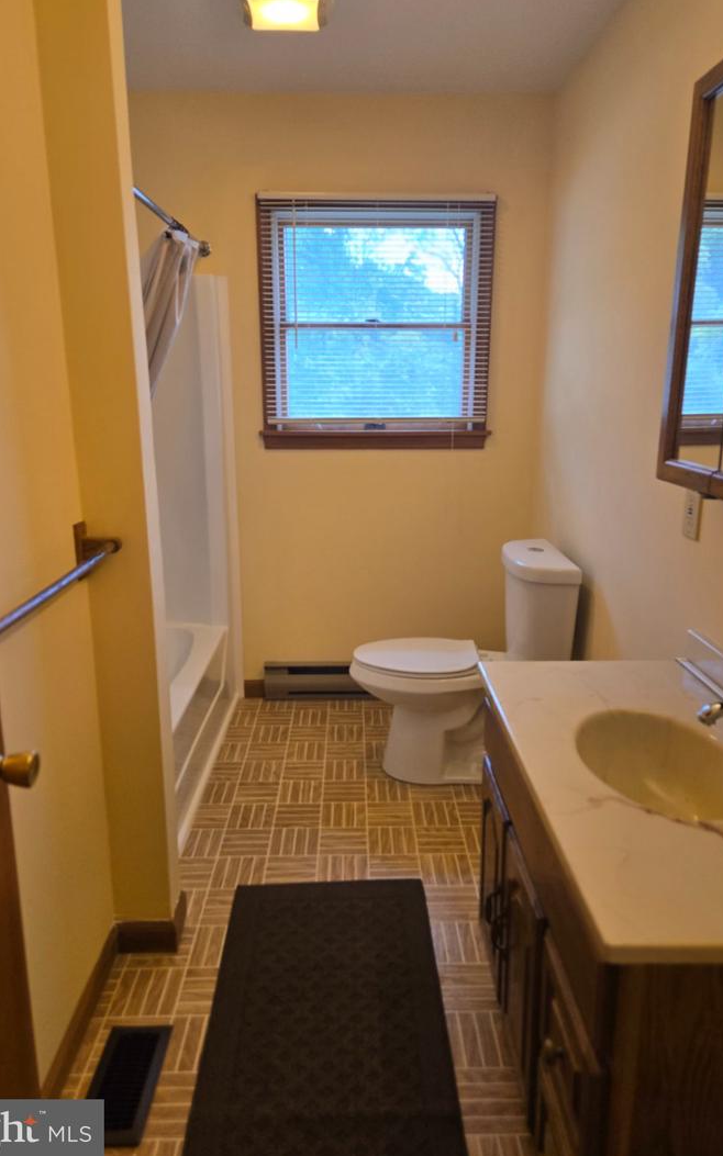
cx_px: 356
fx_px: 788
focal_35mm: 25
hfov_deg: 49.3
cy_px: 570
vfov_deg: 72.5
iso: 100
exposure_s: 1/120
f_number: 1.8
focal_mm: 5.4
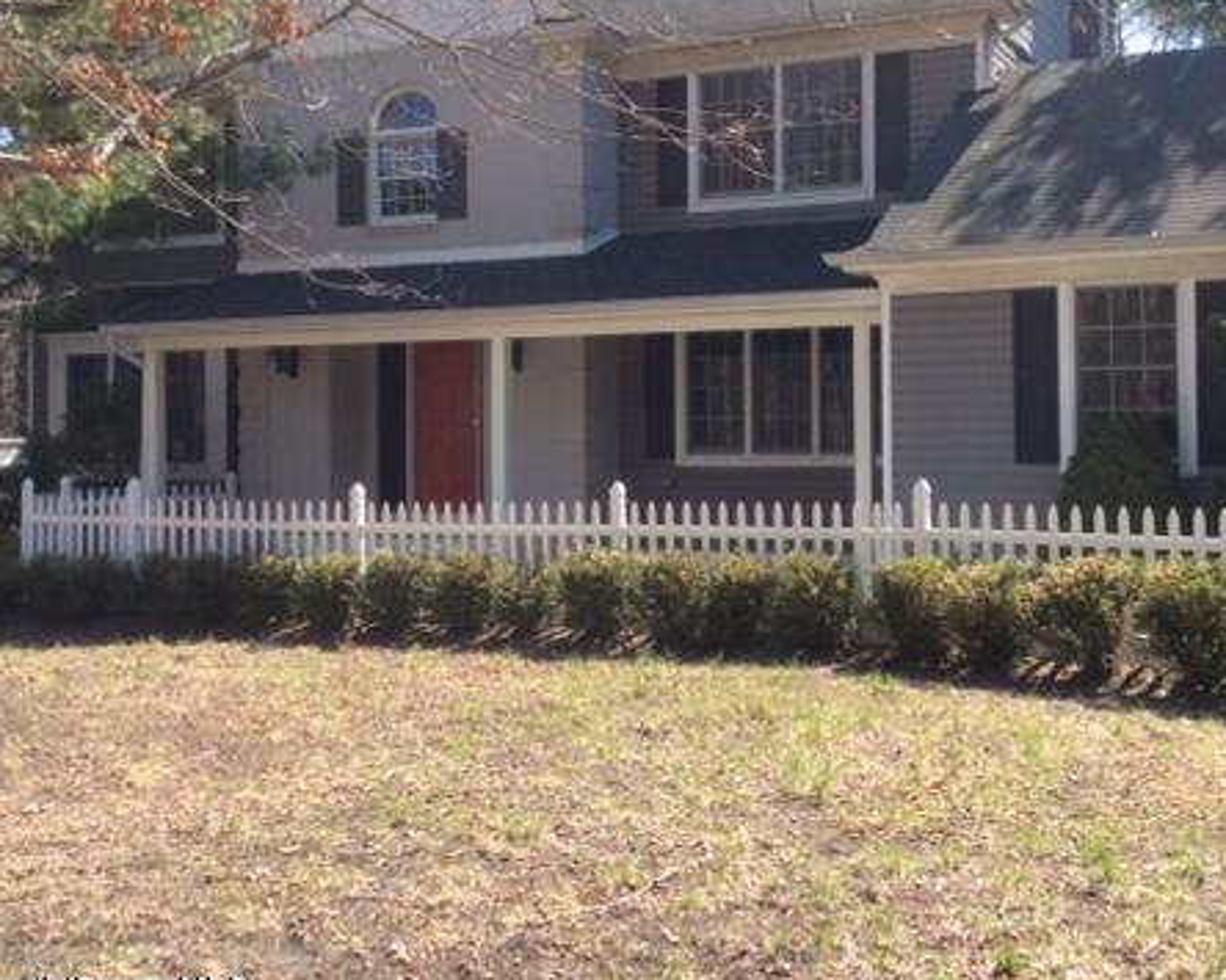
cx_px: 660
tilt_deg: -0.6
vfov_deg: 33.3
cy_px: 384
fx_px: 1632
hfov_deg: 41.1
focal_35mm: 45
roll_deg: -1.3
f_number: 2.4
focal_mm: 3.3
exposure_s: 1/596
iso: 32
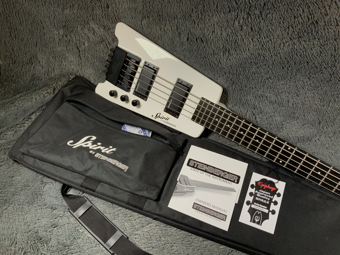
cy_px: 128
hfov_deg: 61.7
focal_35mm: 29
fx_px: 285
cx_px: 170
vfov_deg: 48.2
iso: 20
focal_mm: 3
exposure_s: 1/156
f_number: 1.8
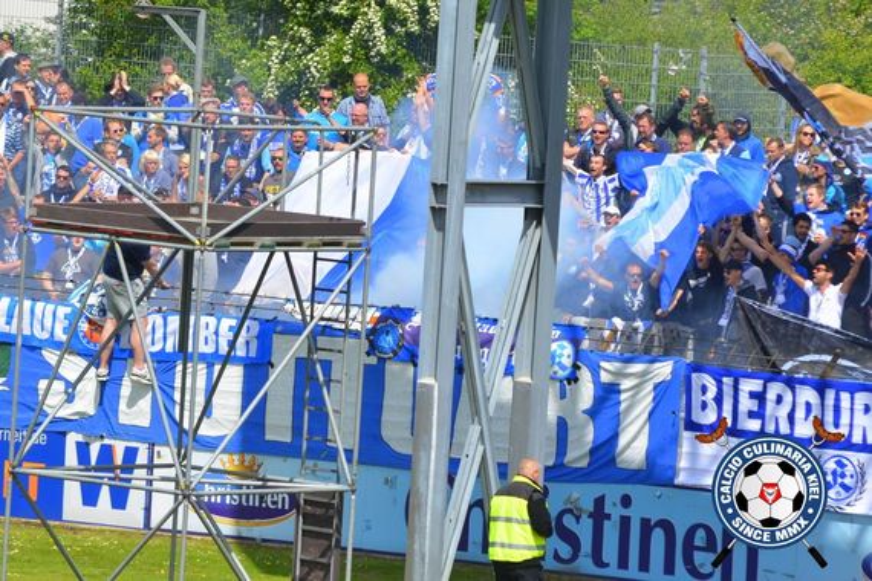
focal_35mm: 300
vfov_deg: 4.6
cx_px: 436
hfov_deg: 6.9
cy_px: 290
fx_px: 7266
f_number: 6.3
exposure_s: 1/1600
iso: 400
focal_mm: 200
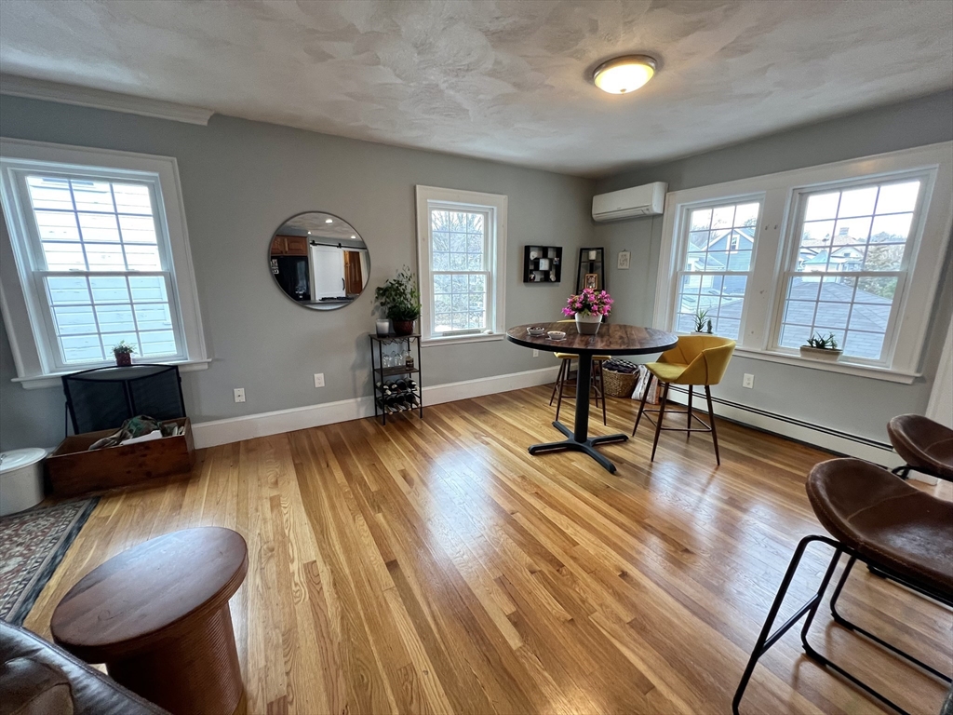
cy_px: 358
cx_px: 476
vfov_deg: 89.9
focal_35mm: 13
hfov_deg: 106.2
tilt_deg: -13.9
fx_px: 358
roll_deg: -0.6
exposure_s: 1/120
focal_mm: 1.57
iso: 200
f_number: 1.8
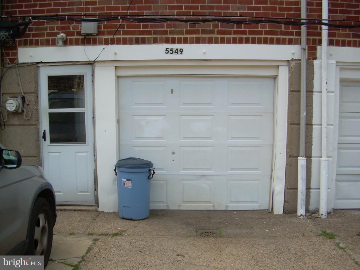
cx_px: 180
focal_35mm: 38
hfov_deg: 49.0
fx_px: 395
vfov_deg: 37.7
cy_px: 135
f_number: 2.8
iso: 50
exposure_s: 1/273
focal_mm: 6.3
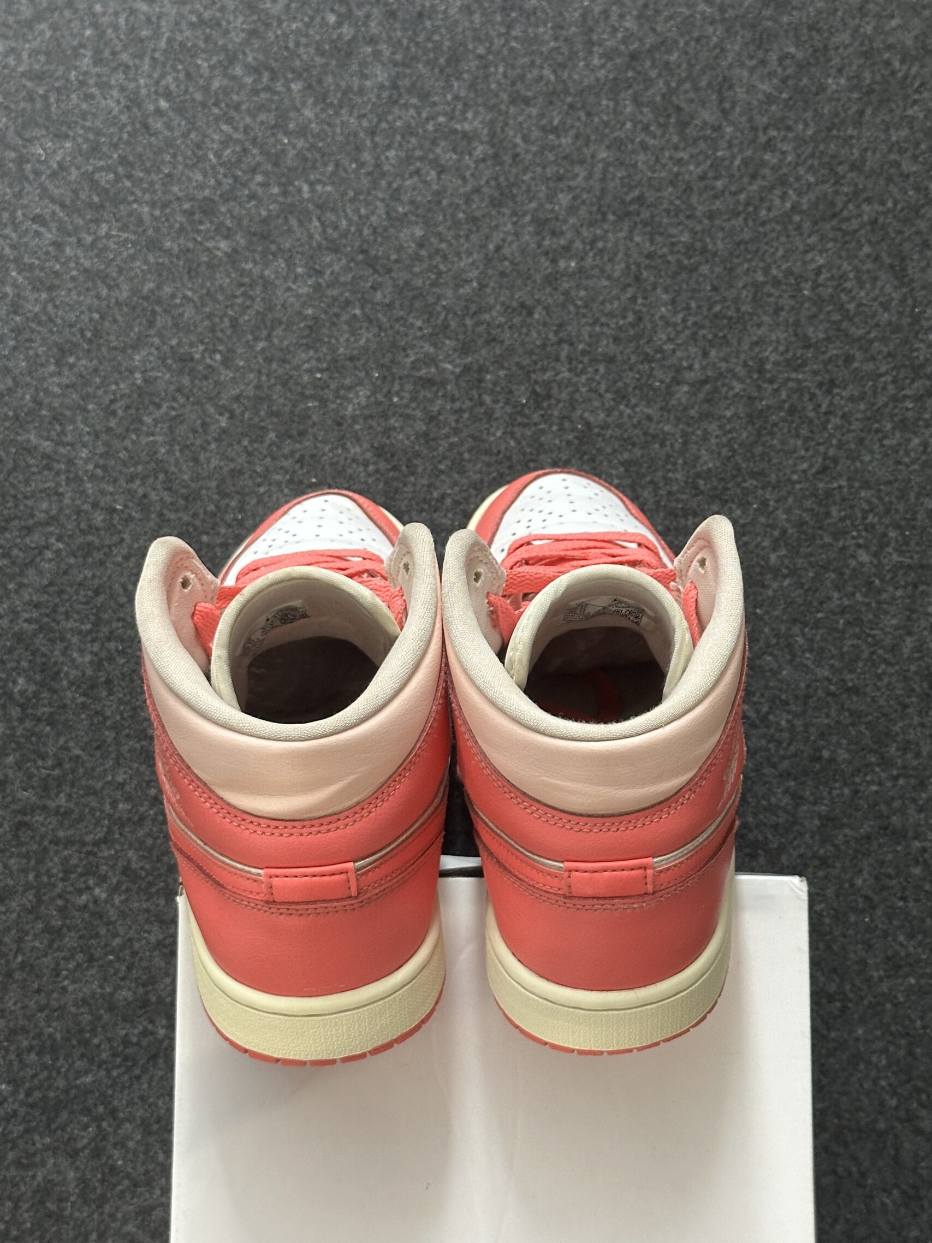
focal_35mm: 54
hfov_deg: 27.0
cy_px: 671
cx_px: 515
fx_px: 1939
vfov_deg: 35.5
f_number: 1.78
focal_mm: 6.86
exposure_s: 1/40
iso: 320
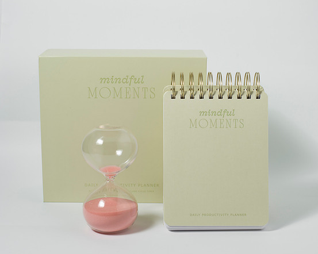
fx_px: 630
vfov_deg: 22.8
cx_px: 163
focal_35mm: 67
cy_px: 143
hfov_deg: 28.3
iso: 200
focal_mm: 50
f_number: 9
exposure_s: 1/200
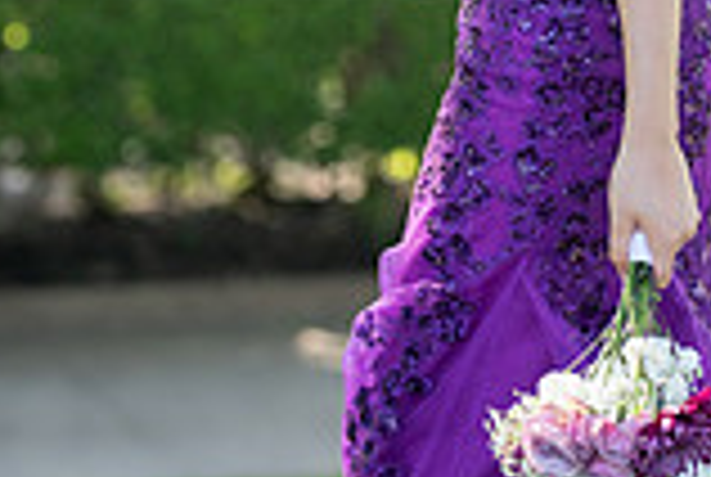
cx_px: 590
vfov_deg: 9.4
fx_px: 2810
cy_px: -266
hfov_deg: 14.3
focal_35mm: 142
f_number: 1.8
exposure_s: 1/1000
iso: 160
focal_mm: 50
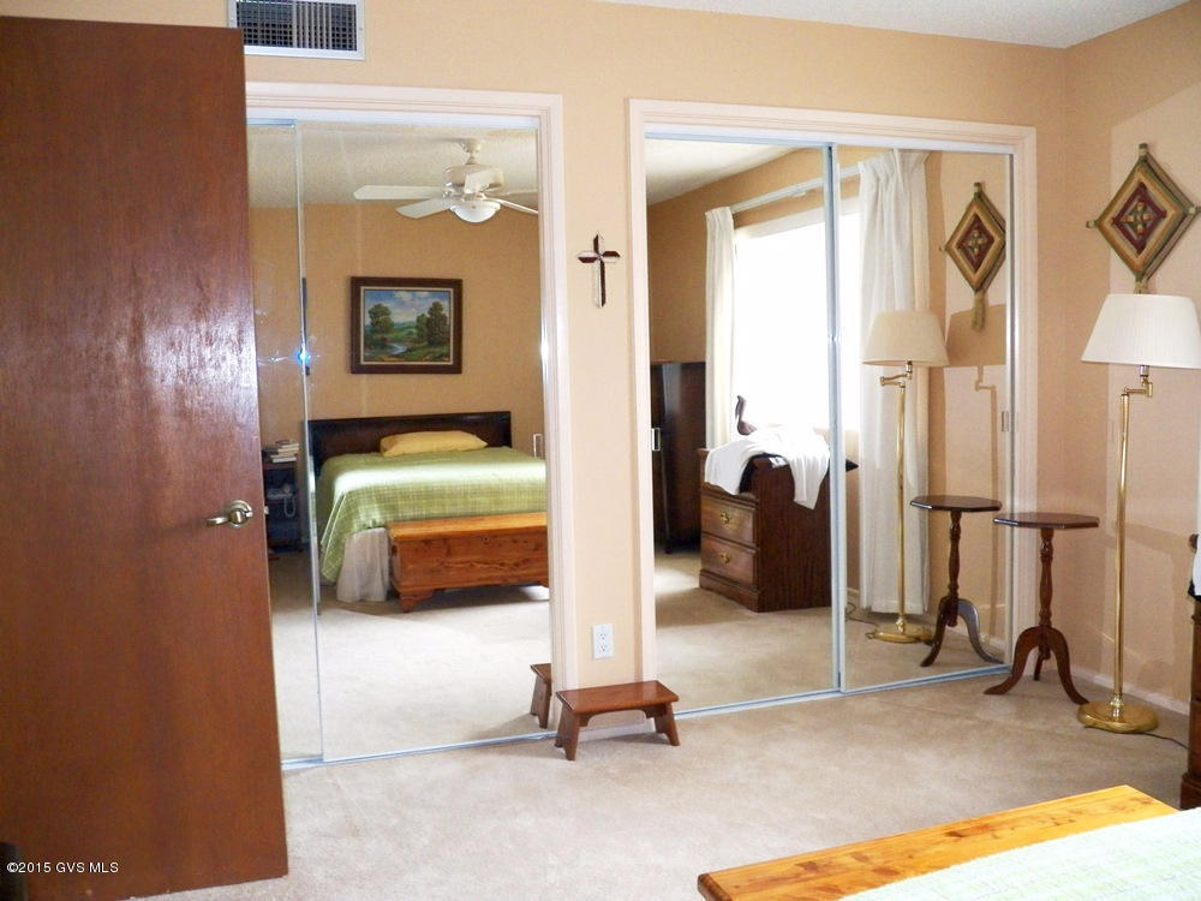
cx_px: 600
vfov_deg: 45.4
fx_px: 1076
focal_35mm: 31
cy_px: 450
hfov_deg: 58.4
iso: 400
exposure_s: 1/30
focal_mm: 5.5
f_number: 2.8
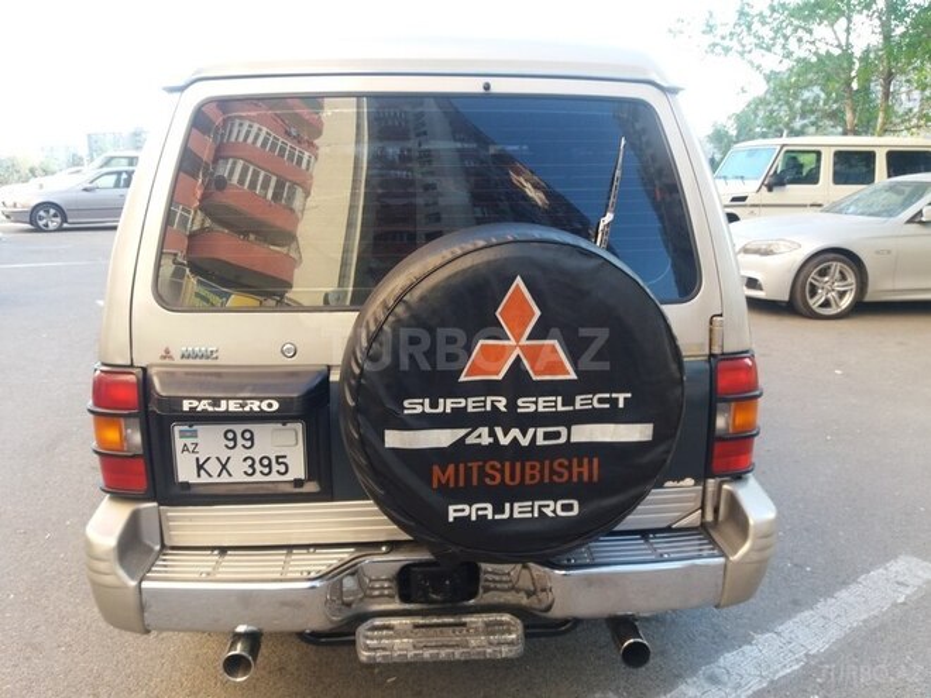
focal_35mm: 28
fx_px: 753
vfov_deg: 49.7
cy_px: 349
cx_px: 466
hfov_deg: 63.4
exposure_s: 1/100
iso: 64
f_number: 1.9
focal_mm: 3.7
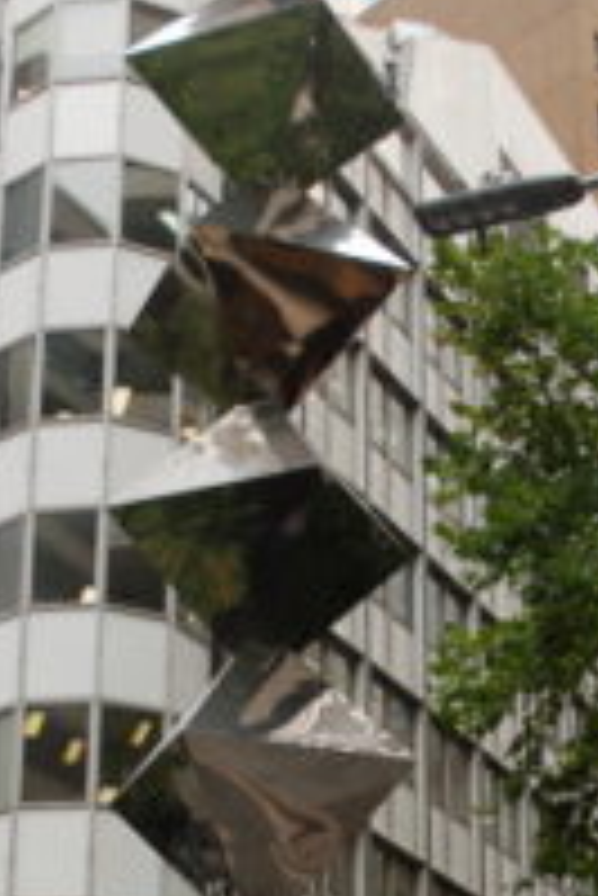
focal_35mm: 83
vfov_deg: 23.9
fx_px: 2064
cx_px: 268
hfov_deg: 16.5
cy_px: 774
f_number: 5.6
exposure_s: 1/125
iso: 200
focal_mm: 22
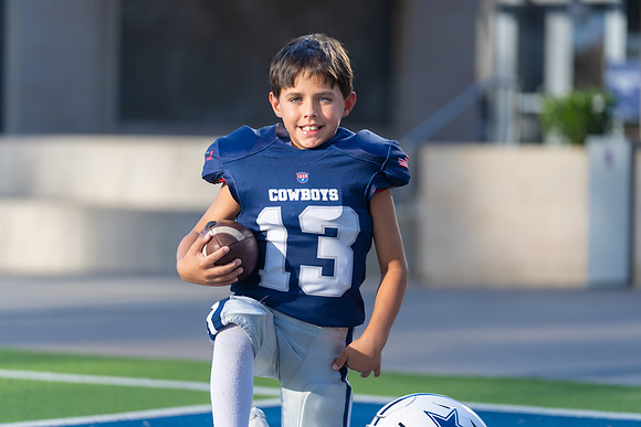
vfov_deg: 8.3
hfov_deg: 12.4
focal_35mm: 165
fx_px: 2938
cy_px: 214
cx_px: 320
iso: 100
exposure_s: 1/640
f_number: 2.8
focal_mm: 165
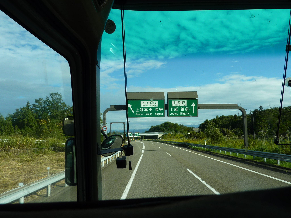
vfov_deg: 54.9
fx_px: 210
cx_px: 146
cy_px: 109
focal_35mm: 25
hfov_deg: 69.4
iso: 80
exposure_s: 1/400
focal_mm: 4.1
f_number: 4.5
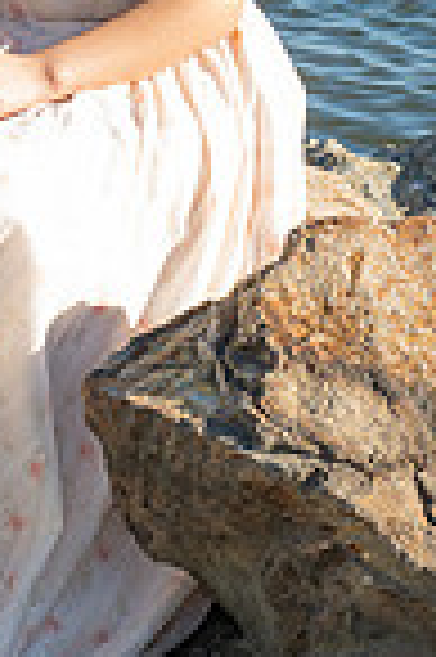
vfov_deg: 10.4
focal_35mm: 194
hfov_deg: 7.0
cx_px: -41
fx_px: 3532
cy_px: -216
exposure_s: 1/200
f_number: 9
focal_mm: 42
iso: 200
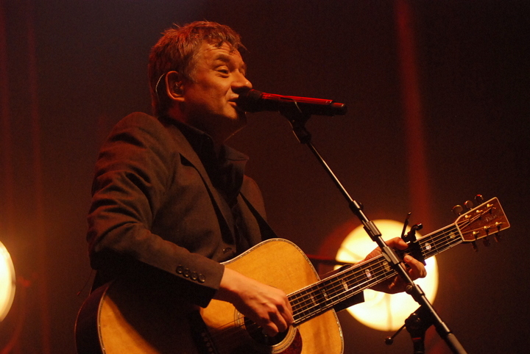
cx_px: 265
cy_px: 177
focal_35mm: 120
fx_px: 1769
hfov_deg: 17.0
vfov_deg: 11.5
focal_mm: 80
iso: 1600
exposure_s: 1/500
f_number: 2.8
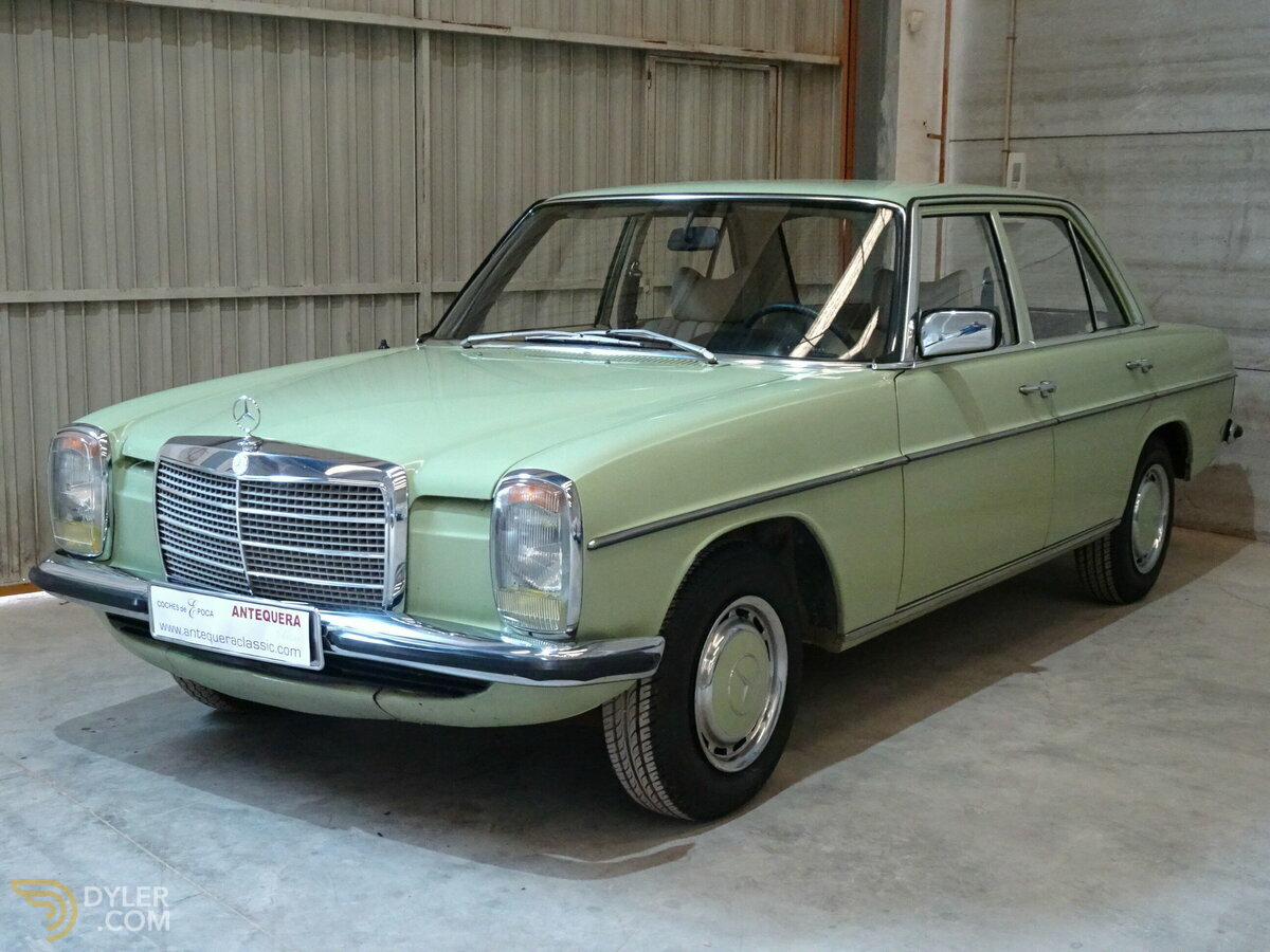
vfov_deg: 32.9
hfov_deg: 42.9
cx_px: 635
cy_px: 476
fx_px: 1614
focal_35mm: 44
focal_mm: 7.58
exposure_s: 1/25
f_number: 4.5
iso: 800
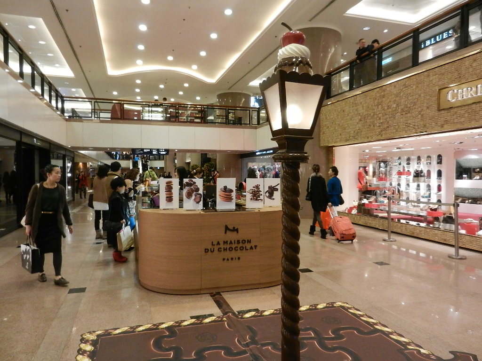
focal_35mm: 25
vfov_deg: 54.9
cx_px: 241
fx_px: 348
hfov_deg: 69.4
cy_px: 180
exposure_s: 1/50
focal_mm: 4.5
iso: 640
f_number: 3.5
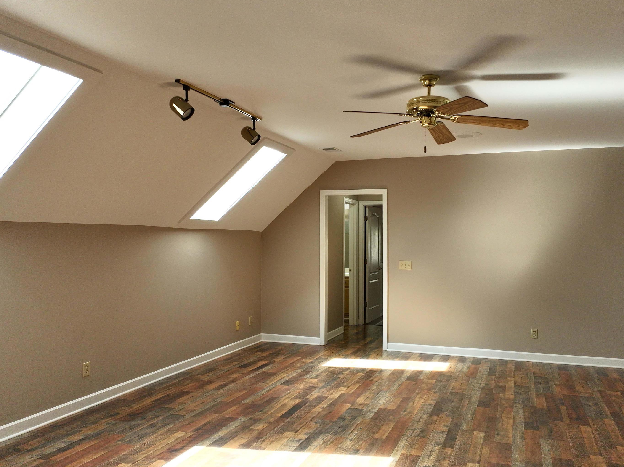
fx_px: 486
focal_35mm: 27
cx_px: 348
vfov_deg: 51.3
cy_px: 241
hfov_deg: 65.2
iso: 400
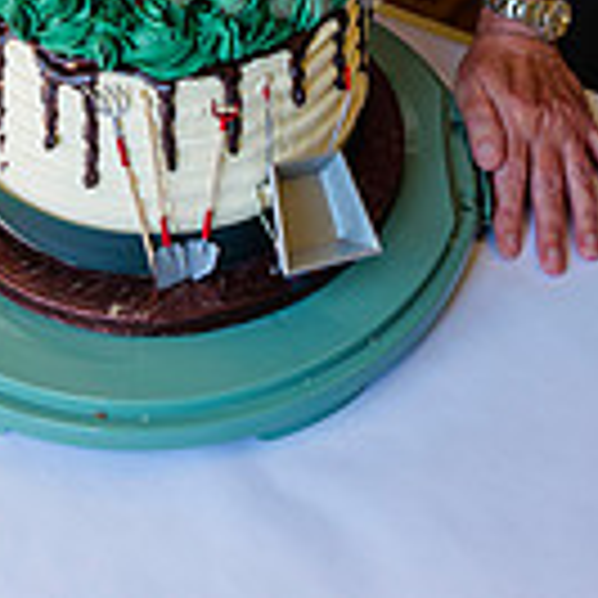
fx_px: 1349
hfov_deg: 25.0
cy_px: -409
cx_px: 283
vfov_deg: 19.9
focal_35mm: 69
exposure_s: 1/60
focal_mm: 24
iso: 320
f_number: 5.6
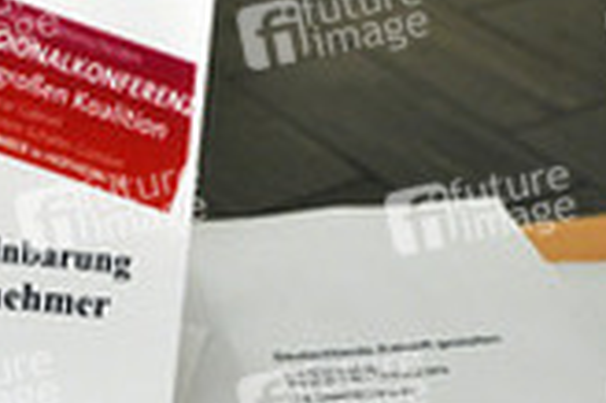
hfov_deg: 20.0
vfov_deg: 13.4
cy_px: 488
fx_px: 1665
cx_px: 11
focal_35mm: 99
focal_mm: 24
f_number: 4
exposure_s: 1/60
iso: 560
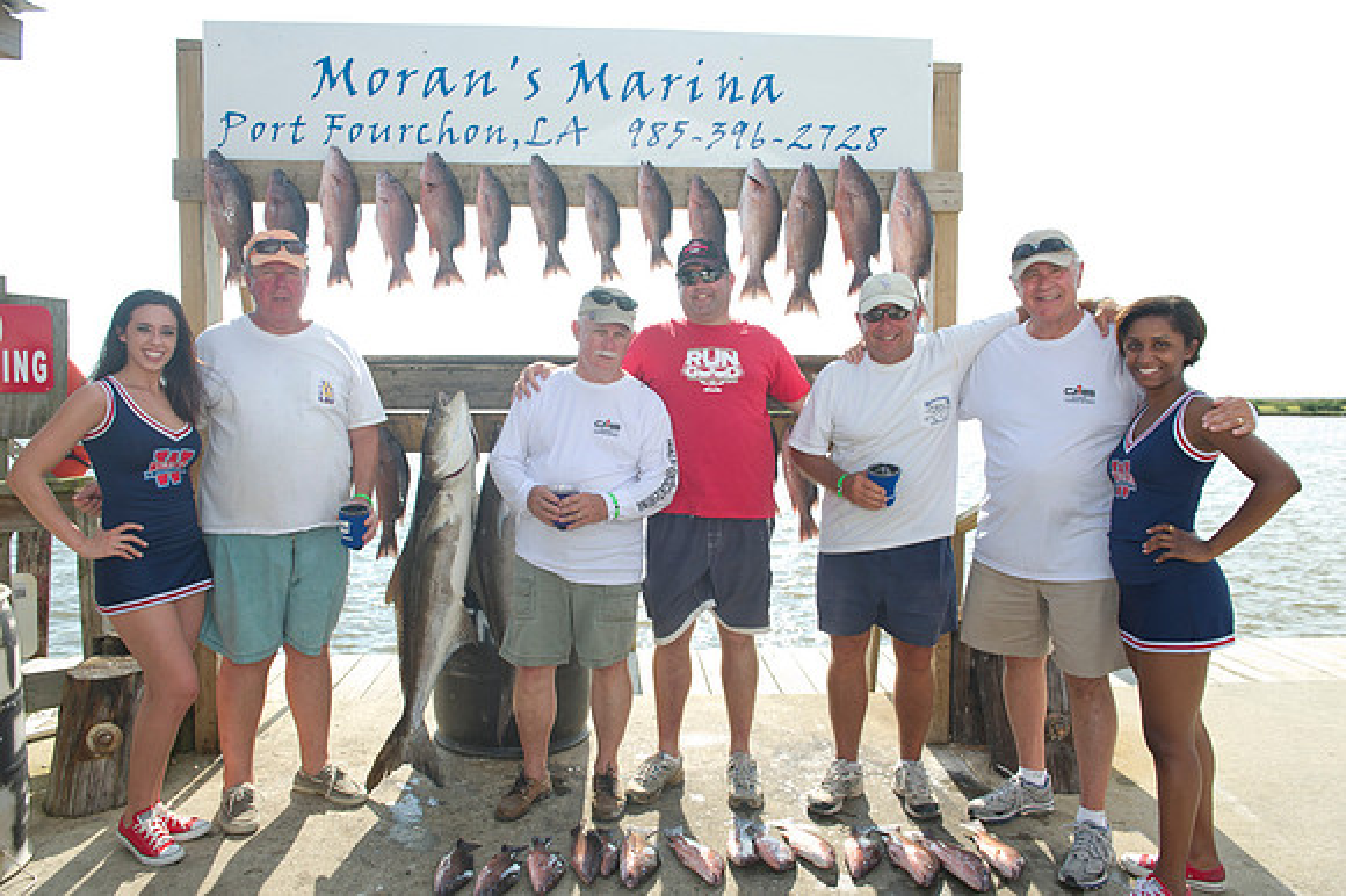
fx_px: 972
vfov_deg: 49.5
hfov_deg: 69.4
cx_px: 673
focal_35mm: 26
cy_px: 448
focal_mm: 26
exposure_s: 1/250
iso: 125
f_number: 7.1
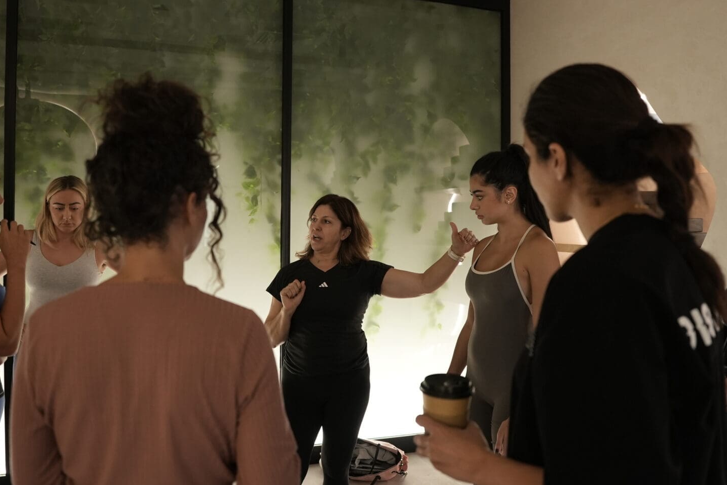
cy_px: 234
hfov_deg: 58.6
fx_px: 646
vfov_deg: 41.1
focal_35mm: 32
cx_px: 324
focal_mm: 24
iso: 2500
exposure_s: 1/250
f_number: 2.8
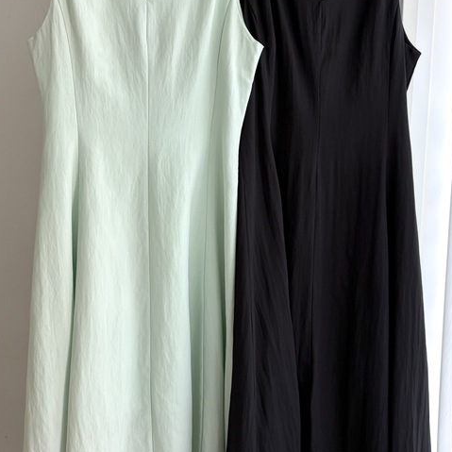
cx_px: 193
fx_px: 709
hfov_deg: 35.3
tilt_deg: -12.3
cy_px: 173
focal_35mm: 48
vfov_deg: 35.2
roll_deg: -0.1
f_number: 1.6
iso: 100
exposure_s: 1/122
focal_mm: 5.96
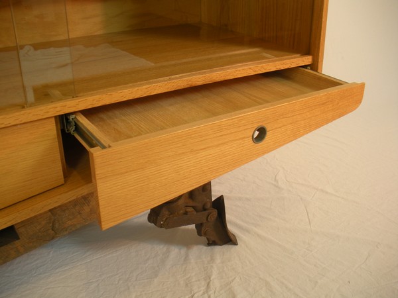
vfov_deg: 39.7
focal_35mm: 36
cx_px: 199
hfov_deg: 51.4
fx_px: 414
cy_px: 149
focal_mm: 6.3
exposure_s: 1/7
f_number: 3.5
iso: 64
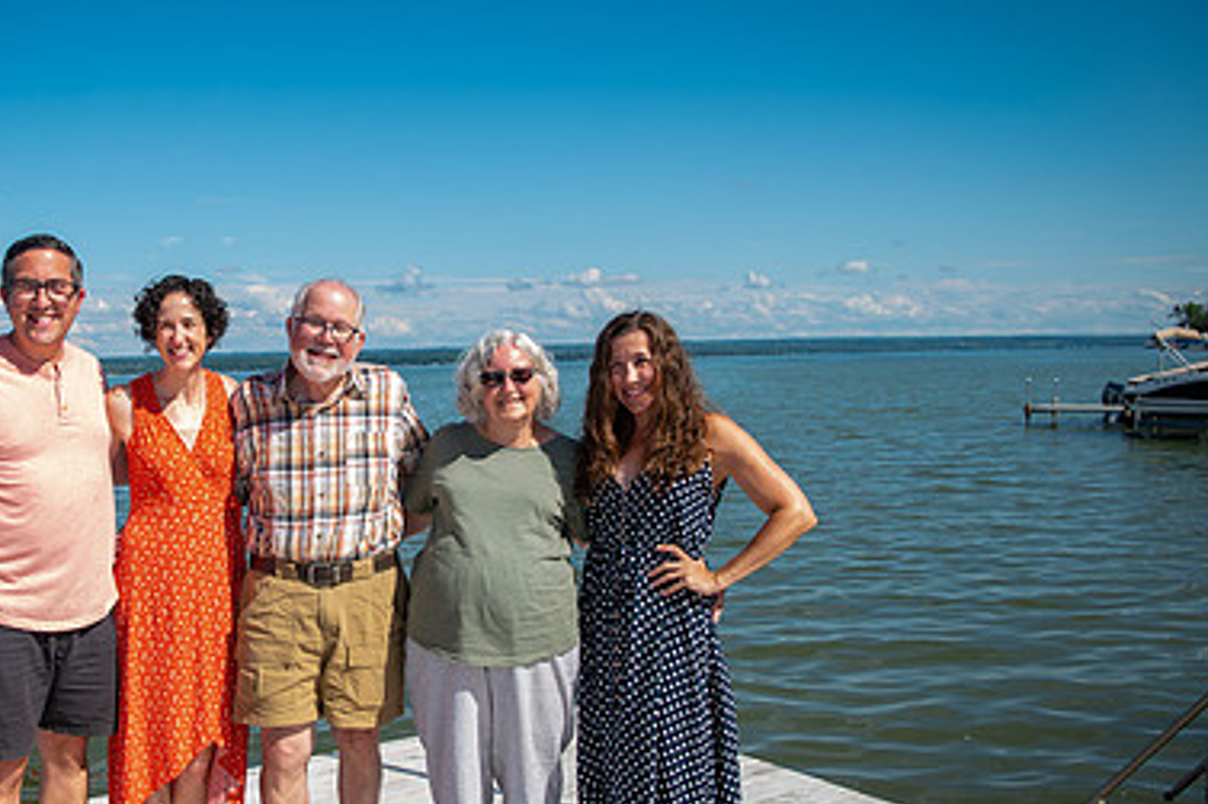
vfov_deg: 33.3
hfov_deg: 47.0
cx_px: 330
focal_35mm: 40
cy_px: 445
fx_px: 1342
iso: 50
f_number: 7.1
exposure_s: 1/200
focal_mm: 26
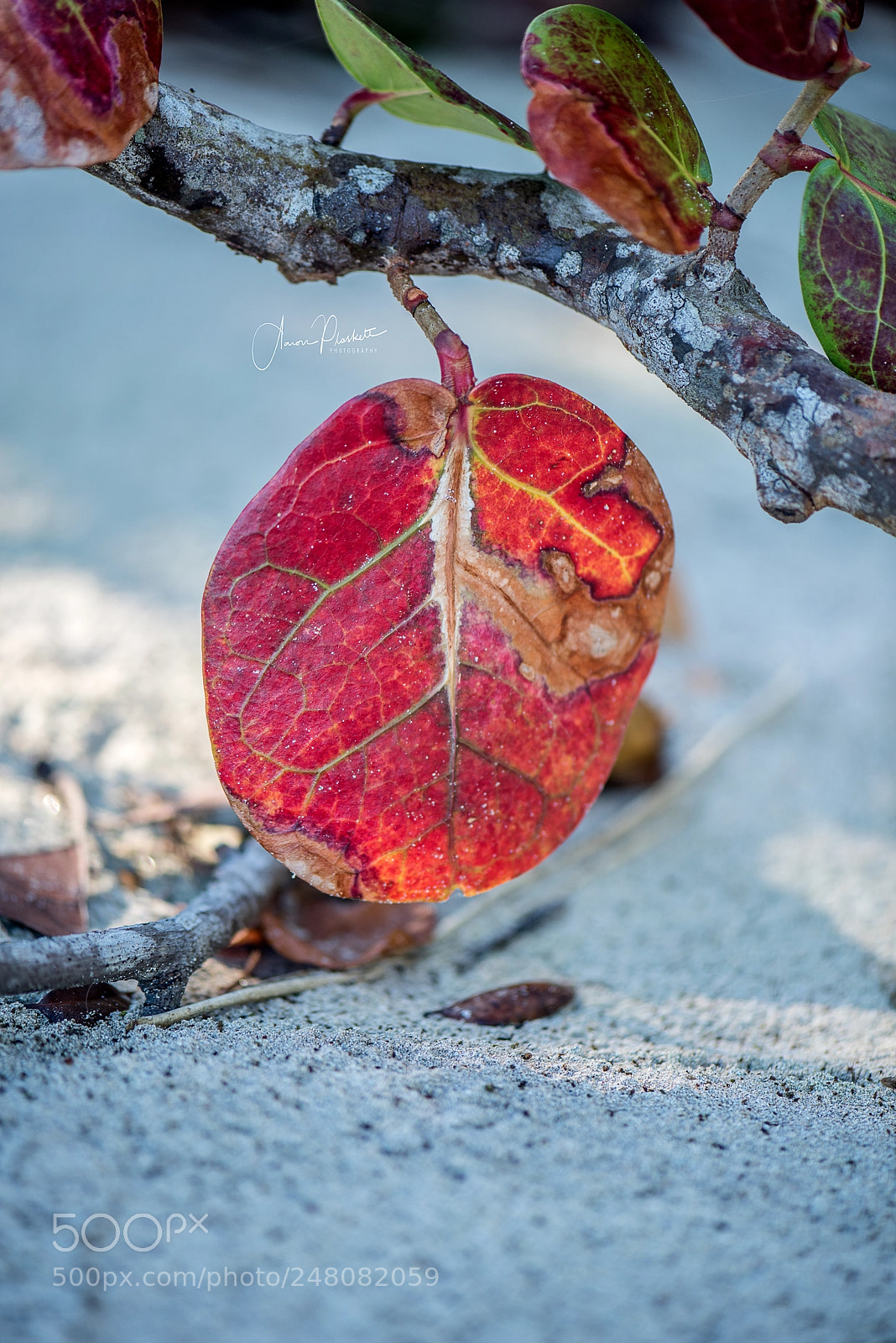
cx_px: 448
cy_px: 672
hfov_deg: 13.1
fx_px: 3916
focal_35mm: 105
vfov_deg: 19.4
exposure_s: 1/100
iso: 160
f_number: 3
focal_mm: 105
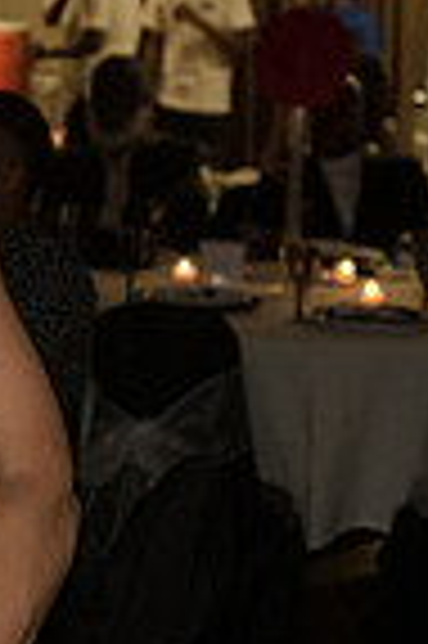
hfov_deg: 9.2
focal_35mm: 146
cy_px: 308
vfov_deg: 14.1
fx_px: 2610
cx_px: -95
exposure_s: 1/250
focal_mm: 36
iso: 2000
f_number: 3.5
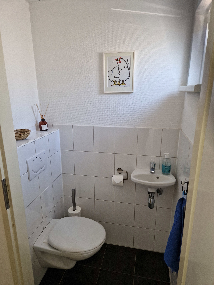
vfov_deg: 73.9
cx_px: 107
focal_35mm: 23
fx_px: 190
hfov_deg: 58.9
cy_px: 142
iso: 250
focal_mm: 5.4
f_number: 1.8
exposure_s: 1/100
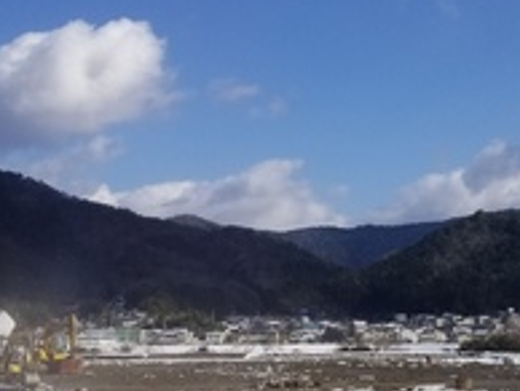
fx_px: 1128
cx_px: 354
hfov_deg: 25.8
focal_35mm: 75
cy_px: 142
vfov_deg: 19.6
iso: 50
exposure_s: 1/1144
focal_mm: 4.3
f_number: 1.7
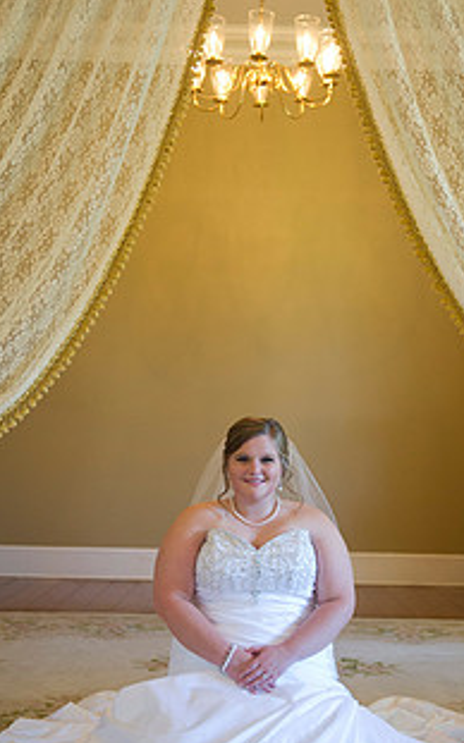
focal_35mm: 56
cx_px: 257
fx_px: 1135
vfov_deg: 36.3
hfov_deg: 23.1
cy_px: 397
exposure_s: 1/160
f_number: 2.8
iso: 2500
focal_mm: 38
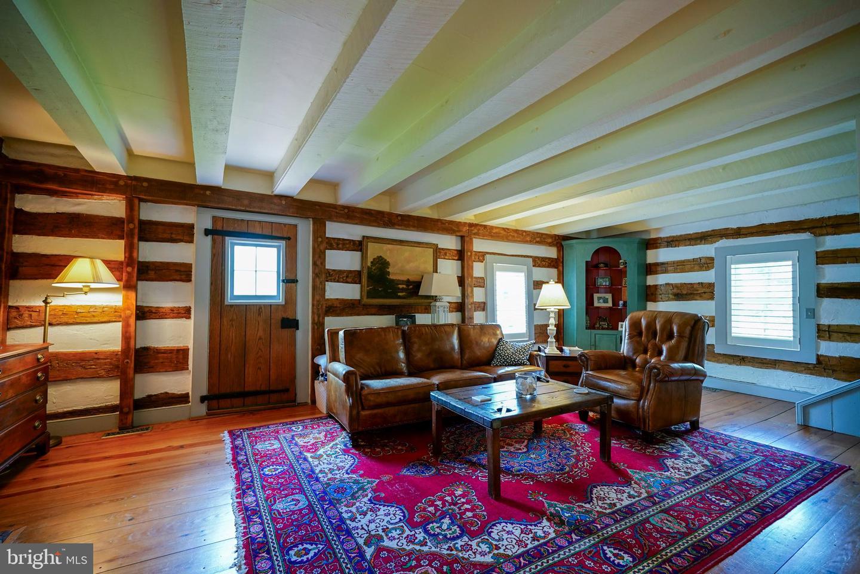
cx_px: 430
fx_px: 358
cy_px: 287
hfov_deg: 100.4
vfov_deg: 77.3
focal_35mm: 15
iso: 500
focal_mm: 10
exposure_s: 1/30
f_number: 2.8
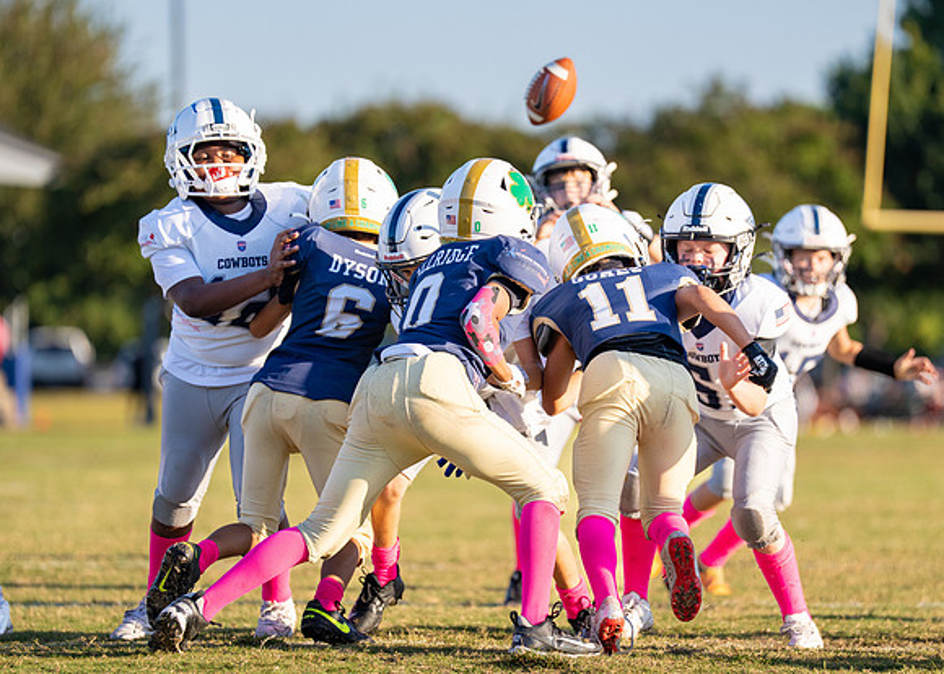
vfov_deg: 5.0
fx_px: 7731
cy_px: 386
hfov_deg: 7.0
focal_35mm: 288
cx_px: 503
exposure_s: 1/2500
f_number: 2.8
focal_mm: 200
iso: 200
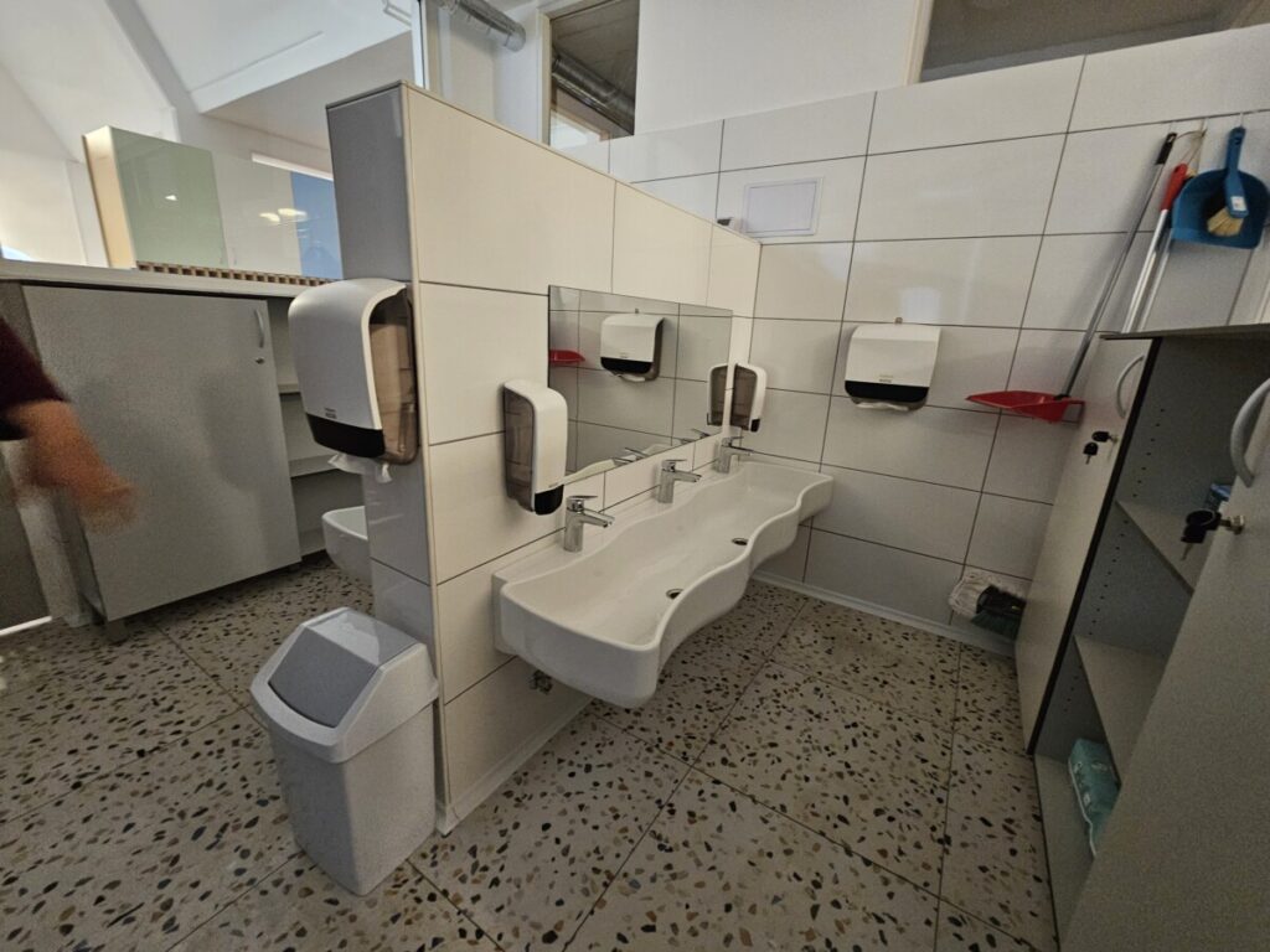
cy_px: 476
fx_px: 477
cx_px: 635
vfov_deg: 89.9
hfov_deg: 106.2
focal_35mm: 13
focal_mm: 2.2
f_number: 2.2
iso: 640
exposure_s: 1/24
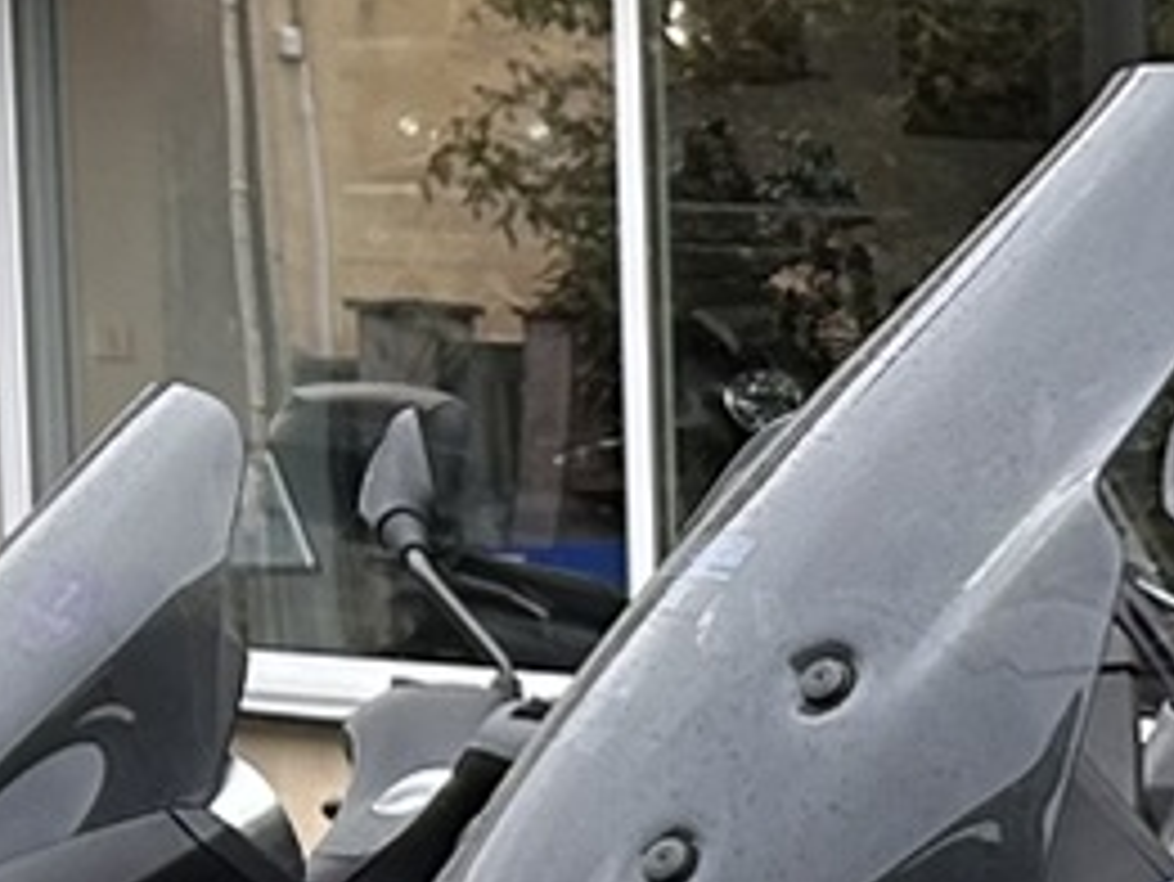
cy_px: 1534
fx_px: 6922
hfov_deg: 9.0
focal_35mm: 204
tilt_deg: -9.3
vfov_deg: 7.1
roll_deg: -1.3
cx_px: 2568
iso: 50
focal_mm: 5.7
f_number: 1.5
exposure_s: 1/387
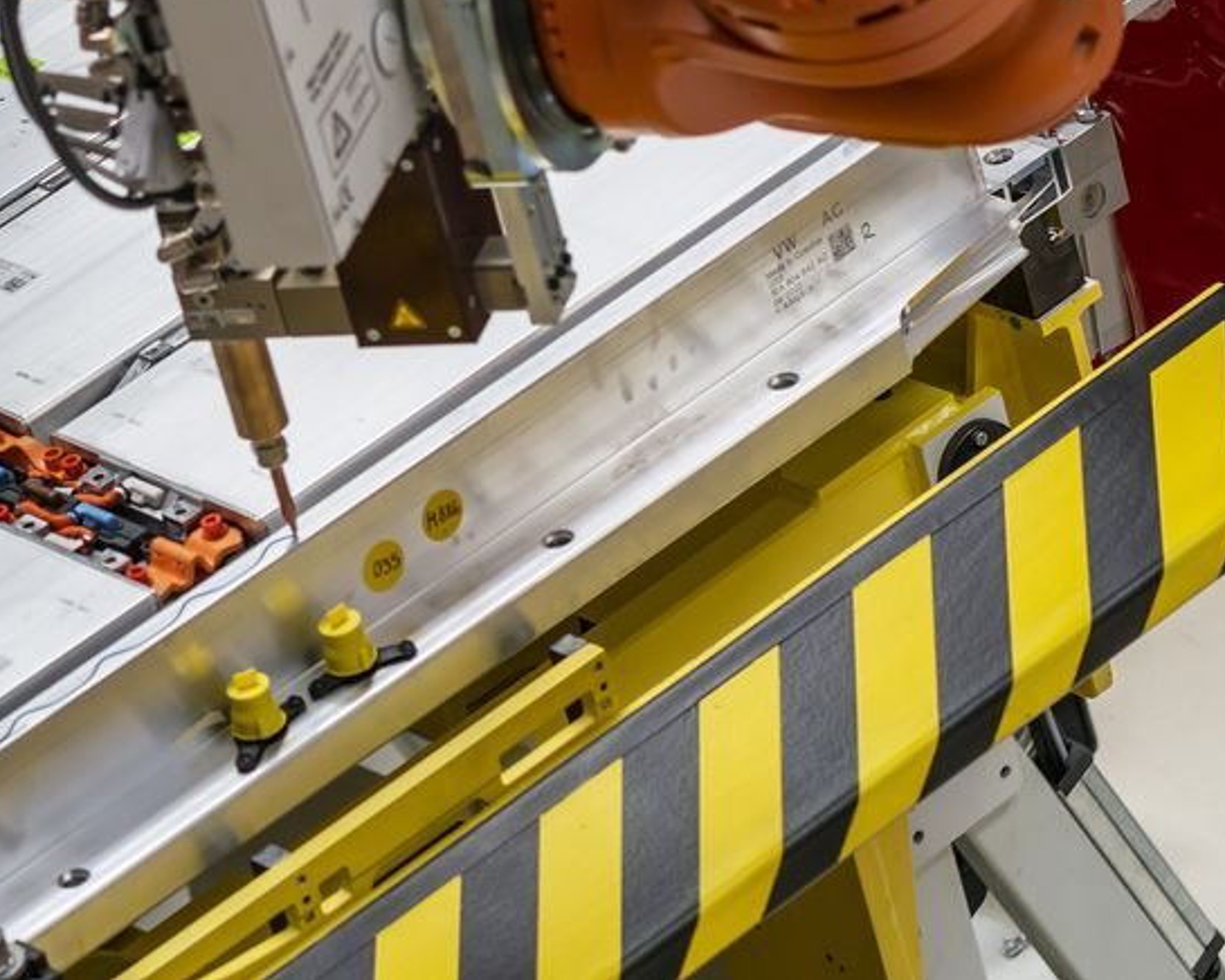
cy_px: -217
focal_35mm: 234
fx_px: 8484
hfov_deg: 8.2
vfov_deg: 6.6
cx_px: -166
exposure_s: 1/160
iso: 500
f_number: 2.8
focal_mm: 85
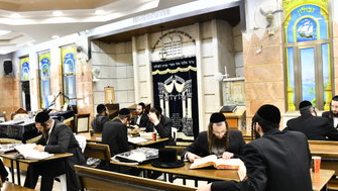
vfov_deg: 33.7
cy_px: 112
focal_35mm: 35
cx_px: 142
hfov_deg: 56.3
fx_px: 314
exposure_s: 1/125
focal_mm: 28
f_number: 5.6
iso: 1250
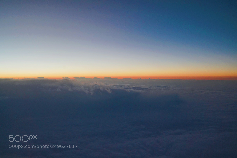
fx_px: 230
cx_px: 118
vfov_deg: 37.9
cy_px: 79
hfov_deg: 54.4
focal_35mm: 35
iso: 1000
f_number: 5.6
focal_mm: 35
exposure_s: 1/250
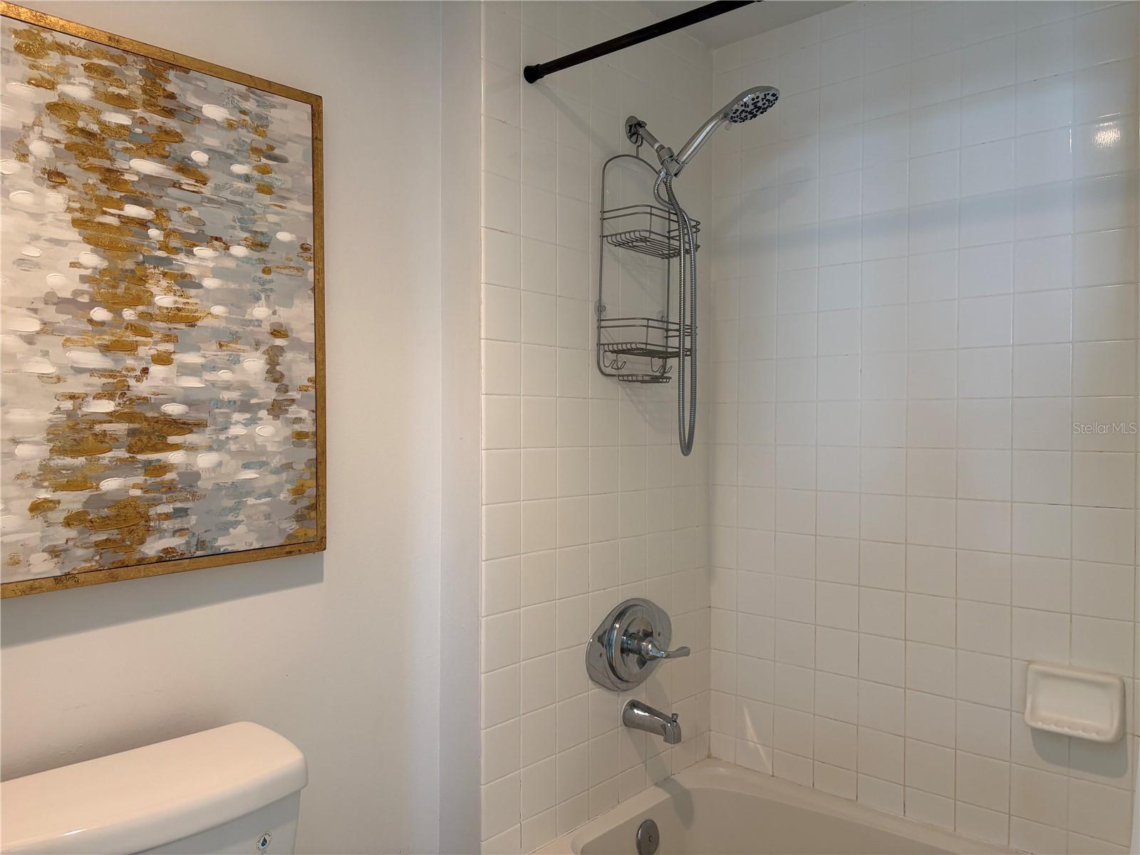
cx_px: 570
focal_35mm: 26
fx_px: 856
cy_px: 428
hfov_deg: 67.3
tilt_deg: -0.8
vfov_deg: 53.1
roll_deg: -1.2
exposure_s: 1/60
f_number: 1.6
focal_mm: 5.96
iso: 100
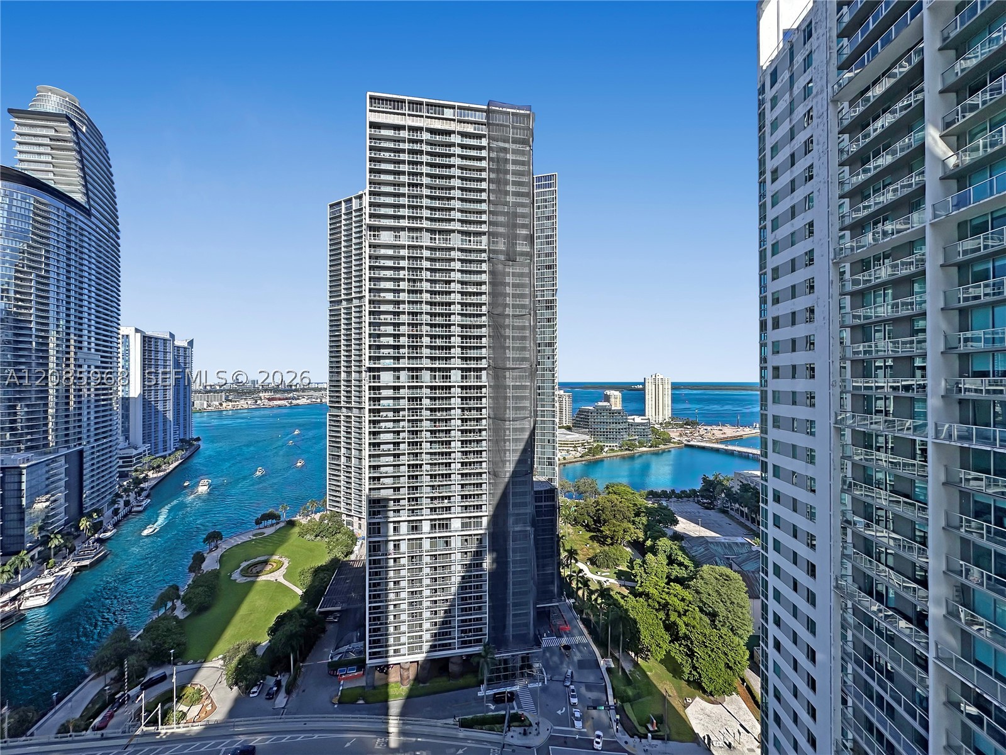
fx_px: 407
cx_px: 503
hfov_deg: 102.1
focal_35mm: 14
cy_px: 378
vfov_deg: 85.7
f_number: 2.2
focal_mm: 2.22
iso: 50
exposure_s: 1/3040
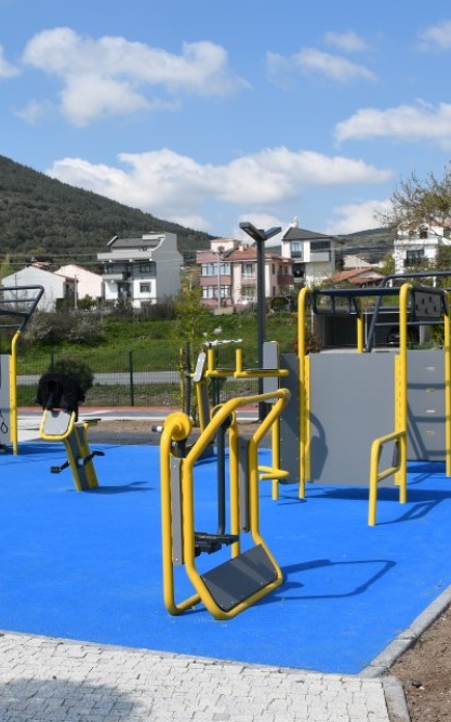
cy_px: 395
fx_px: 1081
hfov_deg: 23.1
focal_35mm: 55
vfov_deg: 36.9
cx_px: 64
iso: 100
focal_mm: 20
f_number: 10
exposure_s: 1/250
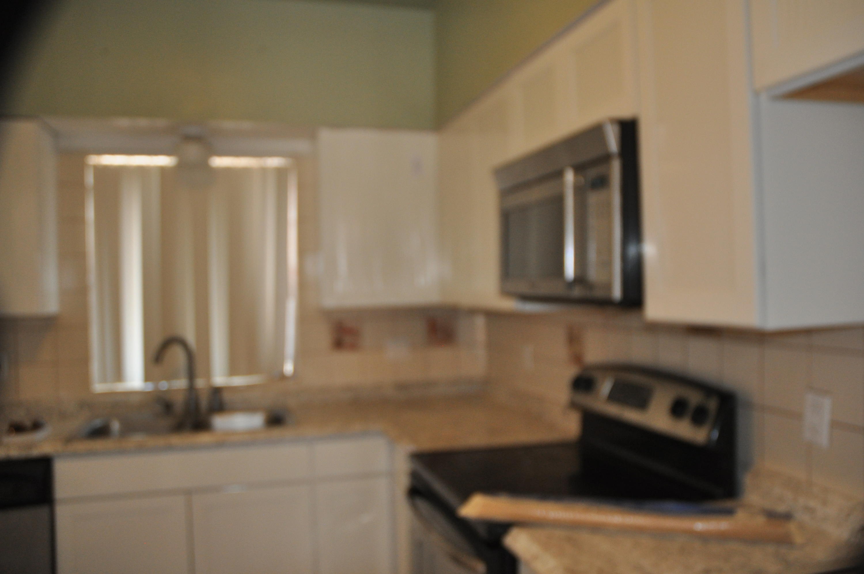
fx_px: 791
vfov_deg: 39.9
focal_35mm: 33
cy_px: 287
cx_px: 432
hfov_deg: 57.3
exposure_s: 1/60
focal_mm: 22
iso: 800
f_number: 3.5
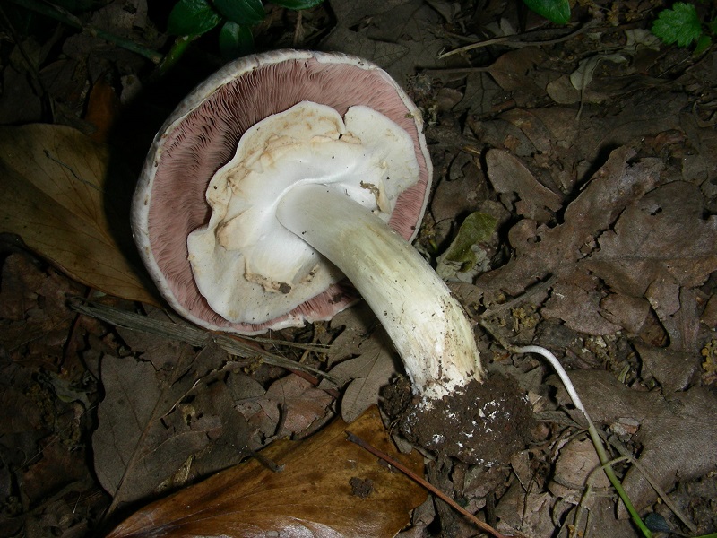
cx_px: 358
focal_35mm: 38
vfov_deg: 37.7
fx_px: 787
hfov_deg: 49.0
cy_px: 269
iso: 50
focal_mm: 6.3
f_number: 6.8
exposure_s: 1/60.1
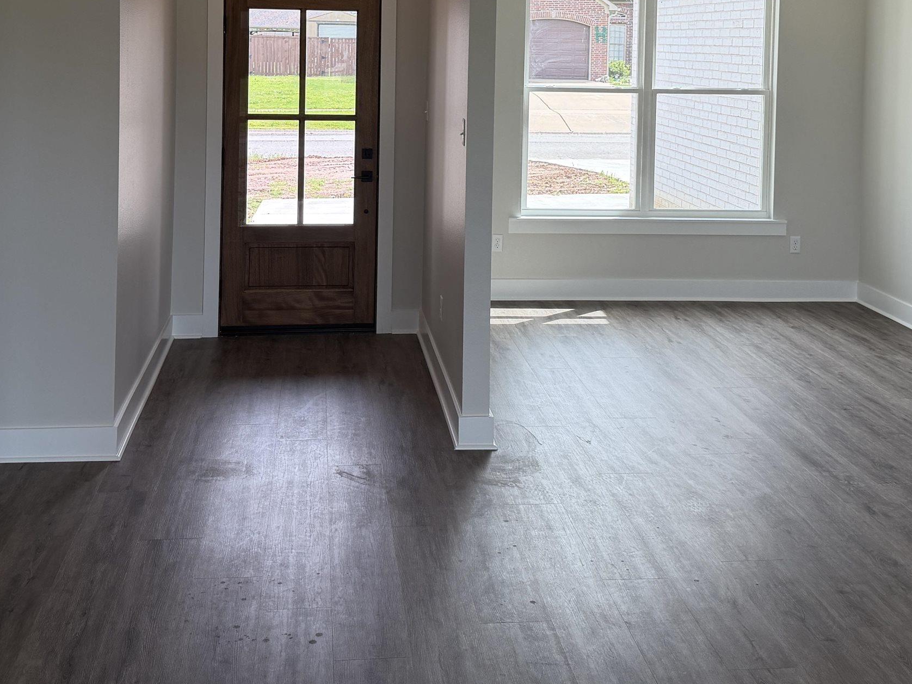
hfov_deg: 42.9
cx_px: 448
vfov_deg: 31.5
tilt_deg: -2.2
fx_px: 1159
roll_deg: -1.0
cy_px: 80
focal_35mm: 44
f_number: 1.78
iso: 100
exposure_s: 1/593
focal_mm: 6.76
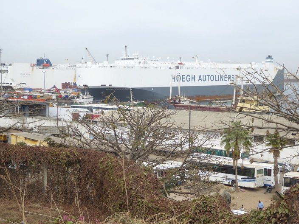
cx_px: 143
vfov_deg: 29.1
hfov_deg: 38.2
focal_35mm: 50
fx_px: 432
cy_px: 123
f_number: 3.9
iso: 80
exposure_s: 1/500
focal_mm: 7.8
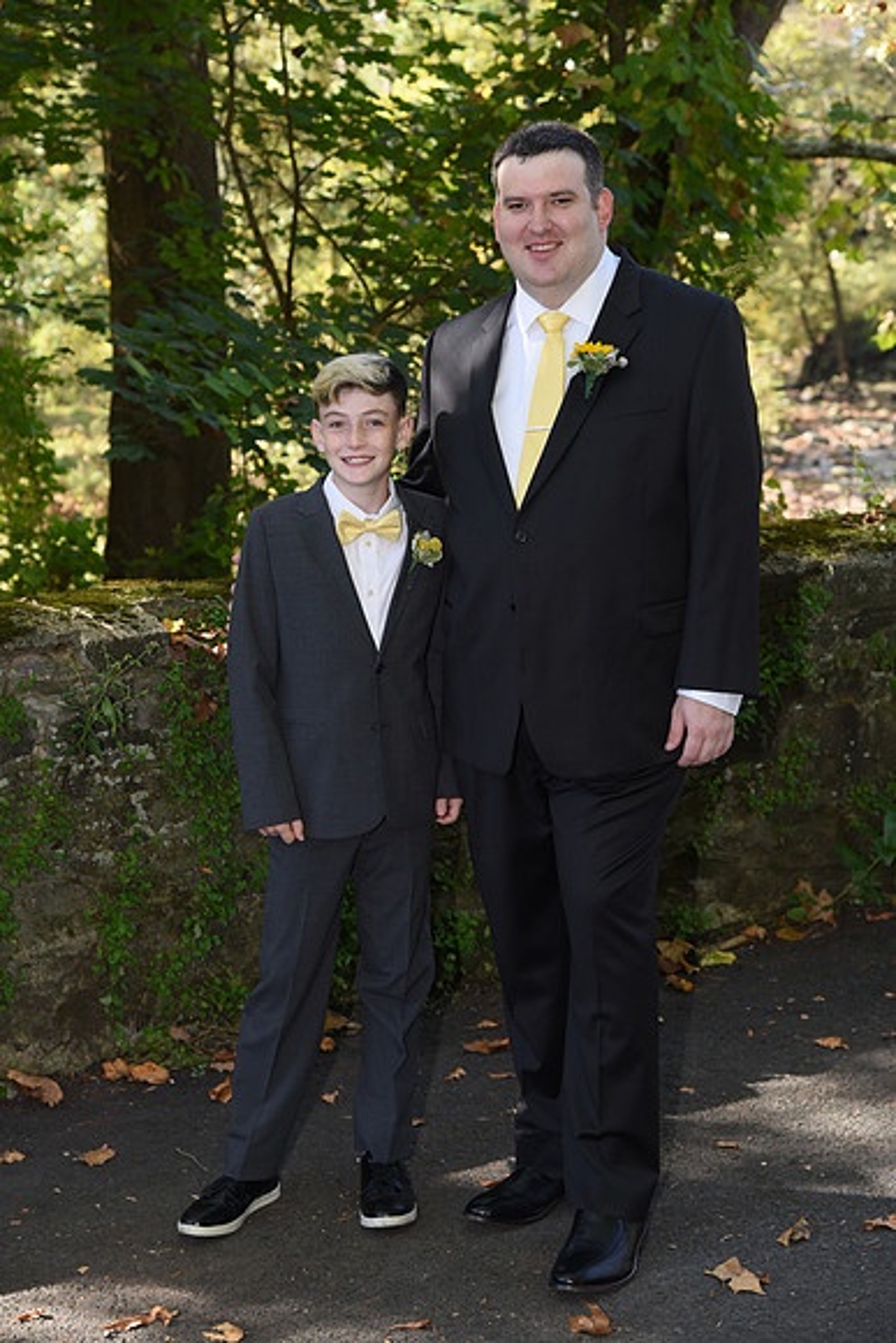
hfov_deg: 18.2
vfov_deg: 27.0
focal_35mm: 75
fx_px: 2798
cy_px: 672
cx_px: 448
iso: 640
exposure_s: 1/200
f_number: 5.6
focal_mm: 75
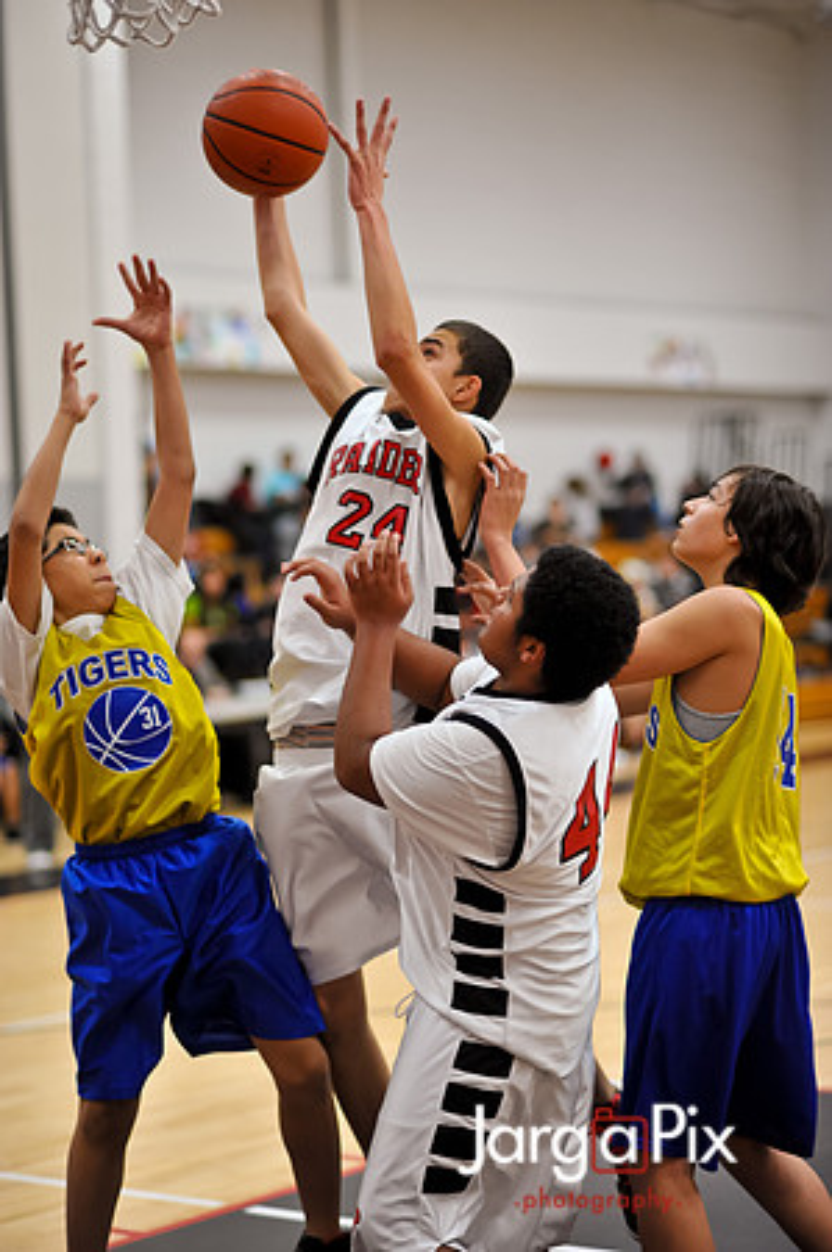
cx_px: 416
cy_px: 626
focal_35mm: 85
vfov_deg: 23.9
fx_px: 2953
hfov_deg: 16.0
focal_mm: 85
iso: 1600
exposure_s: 1/500
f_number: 2
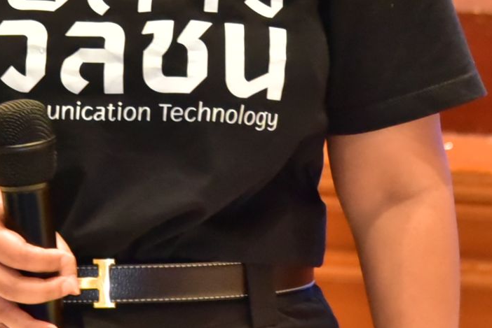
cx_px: 99
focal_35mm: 641
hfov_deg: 3.2
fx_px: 8765
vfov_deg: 2.1
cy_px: -133
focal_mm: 180
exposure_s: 1/100
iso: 8000
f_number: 5.6
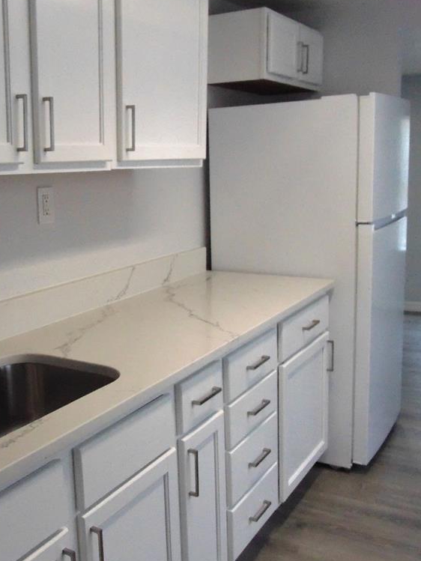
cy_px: 276
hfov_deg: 34.6
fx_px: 665
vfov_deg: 45.8
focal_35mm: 41
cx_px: 121
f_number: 8
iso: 640
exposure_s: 1/60
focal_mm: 5.4
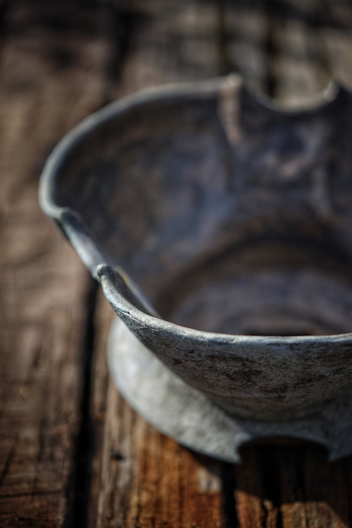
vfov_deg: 22.6
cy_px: 264
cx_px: 176
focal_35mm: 90
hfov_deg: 15.2
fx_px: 1320
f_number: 2.8
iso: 500
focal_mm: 90
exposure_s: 1/2500
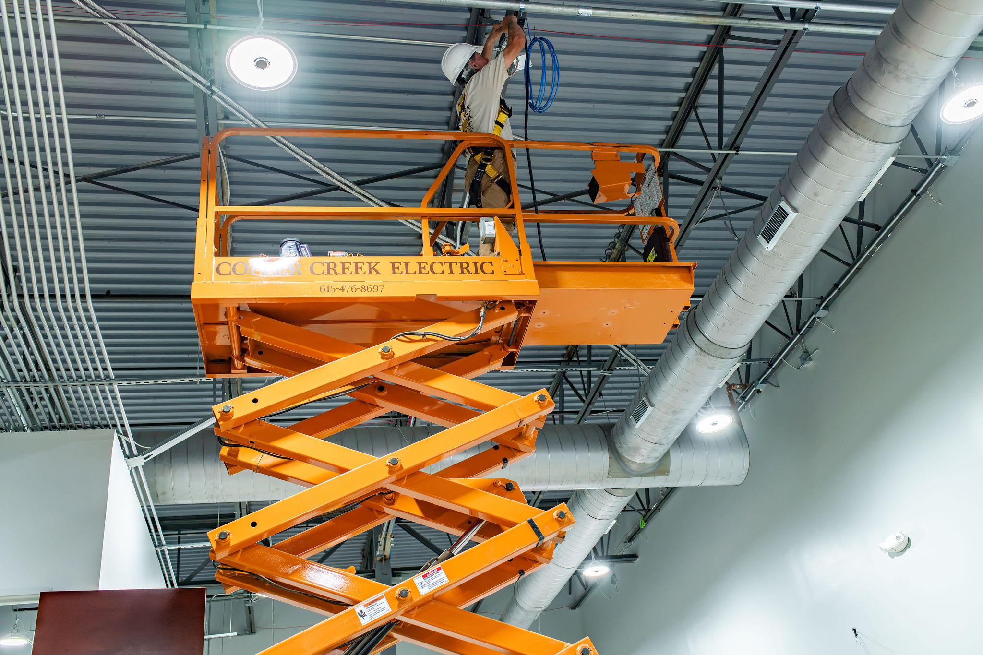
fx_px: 956
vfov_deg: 37.8
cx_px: 492
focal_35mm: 35
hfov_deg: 54.4
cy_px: 328
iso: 250
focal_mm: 35
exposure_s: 1/320
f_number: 4
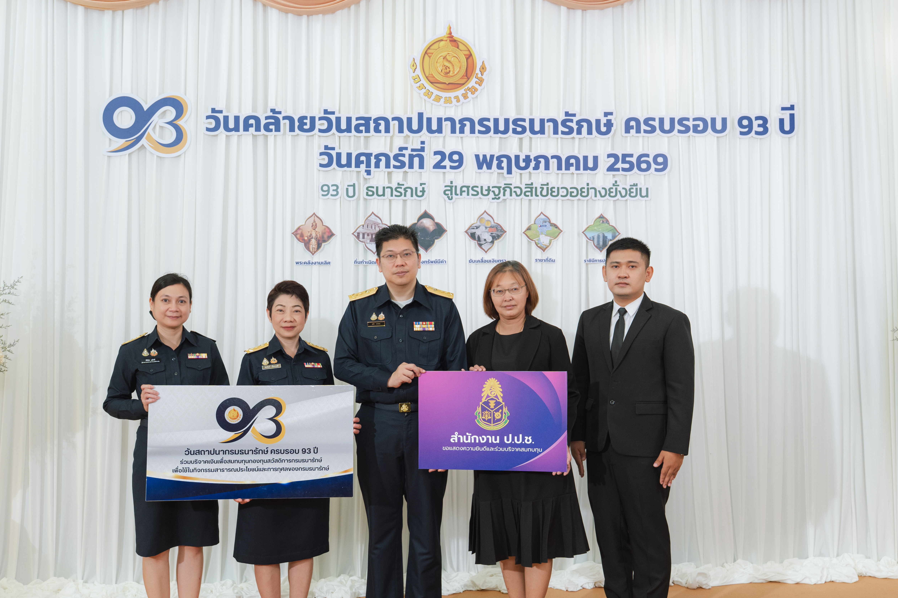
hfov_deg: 54.4
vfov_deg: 37.8
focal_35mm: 35
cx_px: 462
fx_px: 873
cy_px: 332
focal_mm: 30
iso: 800
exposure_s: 1/125
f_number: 4.5
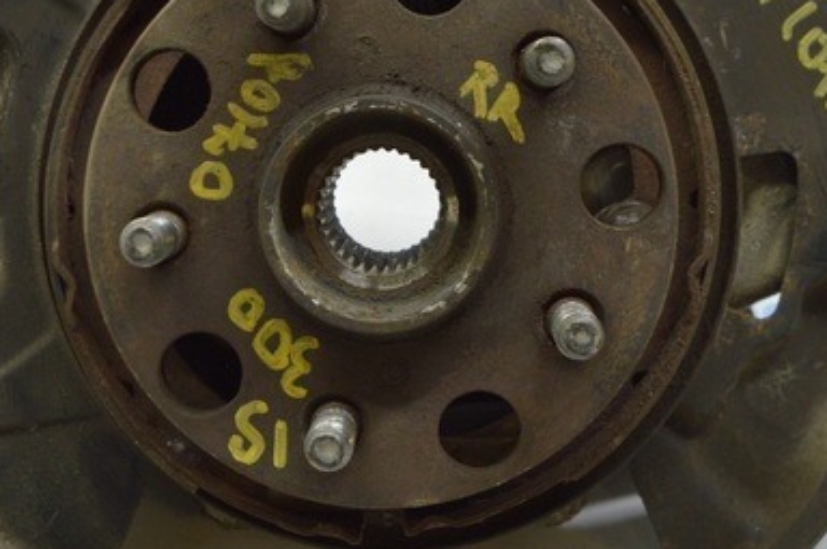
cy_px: 109
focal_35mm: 72
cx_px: 362
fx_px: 1652
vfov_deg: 18.7
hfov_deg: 28.1
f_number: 3.5
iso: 400
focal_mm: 18
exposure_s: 1/60
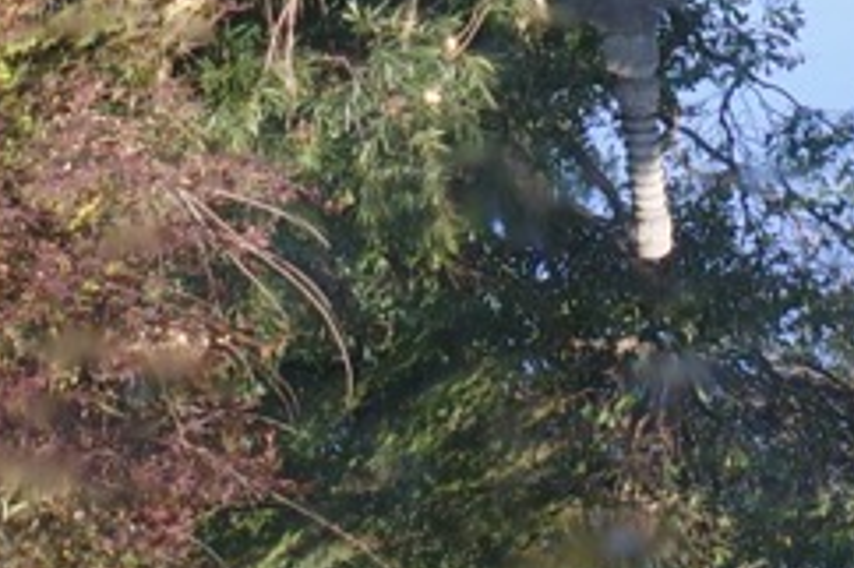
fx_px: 5263
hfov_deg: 9.3
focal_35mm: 222
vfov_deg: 6.0
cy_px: -628
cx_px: 286
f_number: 2.8
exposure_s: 1/125
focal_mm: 18.3
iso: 200
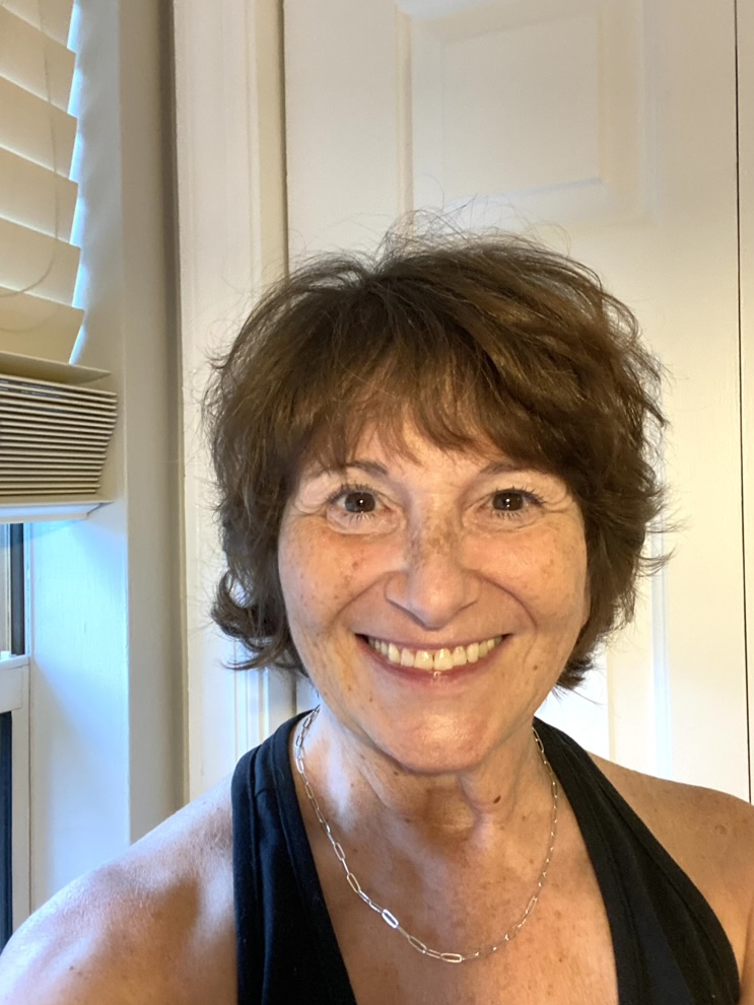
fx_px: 901
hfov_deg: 45.4
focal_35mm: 31
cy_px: 499
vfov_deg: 58.4
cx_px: 383
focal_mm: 2.71
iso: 400
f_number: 2.2
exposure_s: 1/30
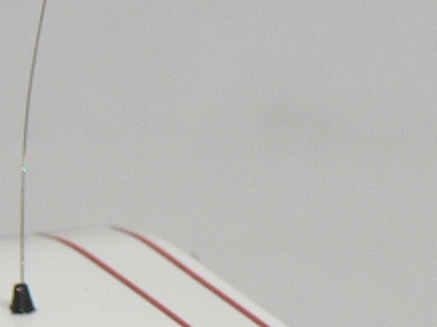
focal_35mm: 774
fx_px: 9766
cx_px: 21
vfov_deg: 1.9
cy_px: 685
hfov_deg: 2.6
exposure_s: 1/60
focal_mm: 21.6
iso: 80
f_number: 3.2
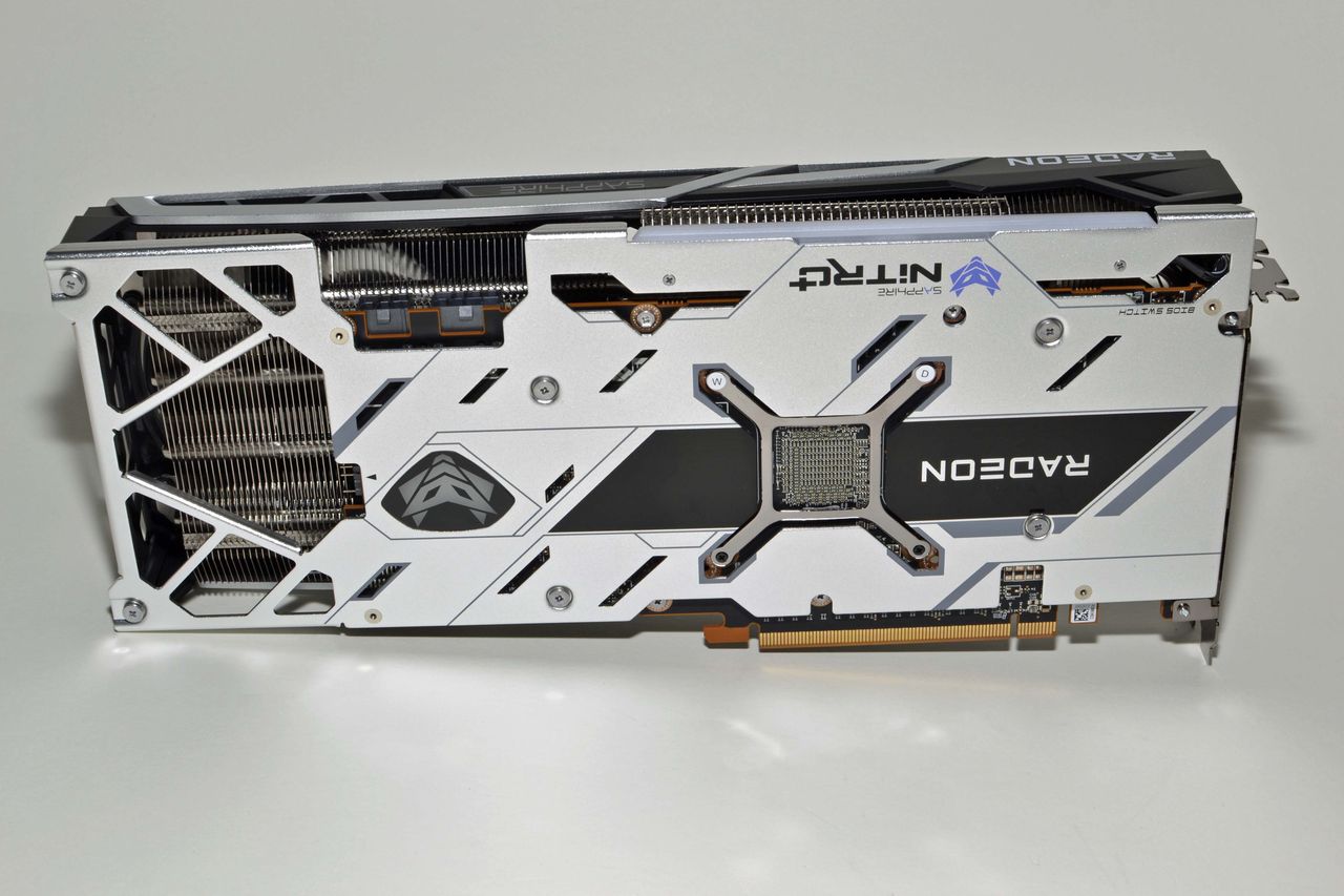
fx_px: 1960
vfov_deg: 25.7
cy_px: 448
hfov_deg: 37.9
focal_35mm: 52
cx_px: 672
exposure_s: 1/200
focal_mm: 35
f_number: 10
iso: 200
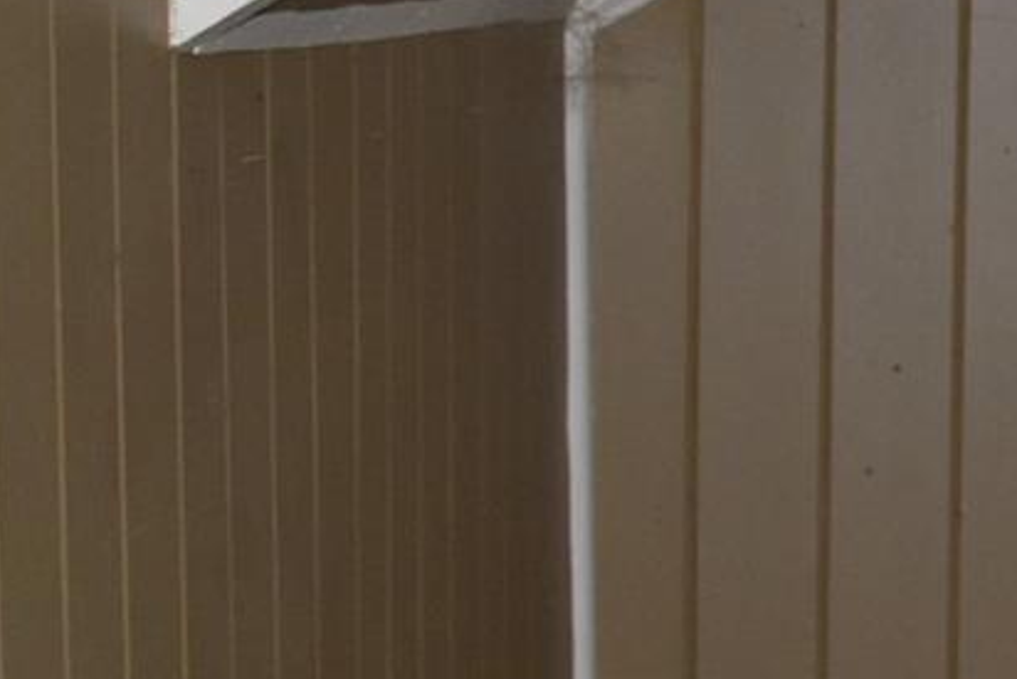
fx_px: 4634
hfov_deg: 11.0
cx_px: 2281
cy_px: 705
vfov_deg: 8.3
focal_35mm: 164
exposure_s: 1/125
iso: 800
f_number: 5.6
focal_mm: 22
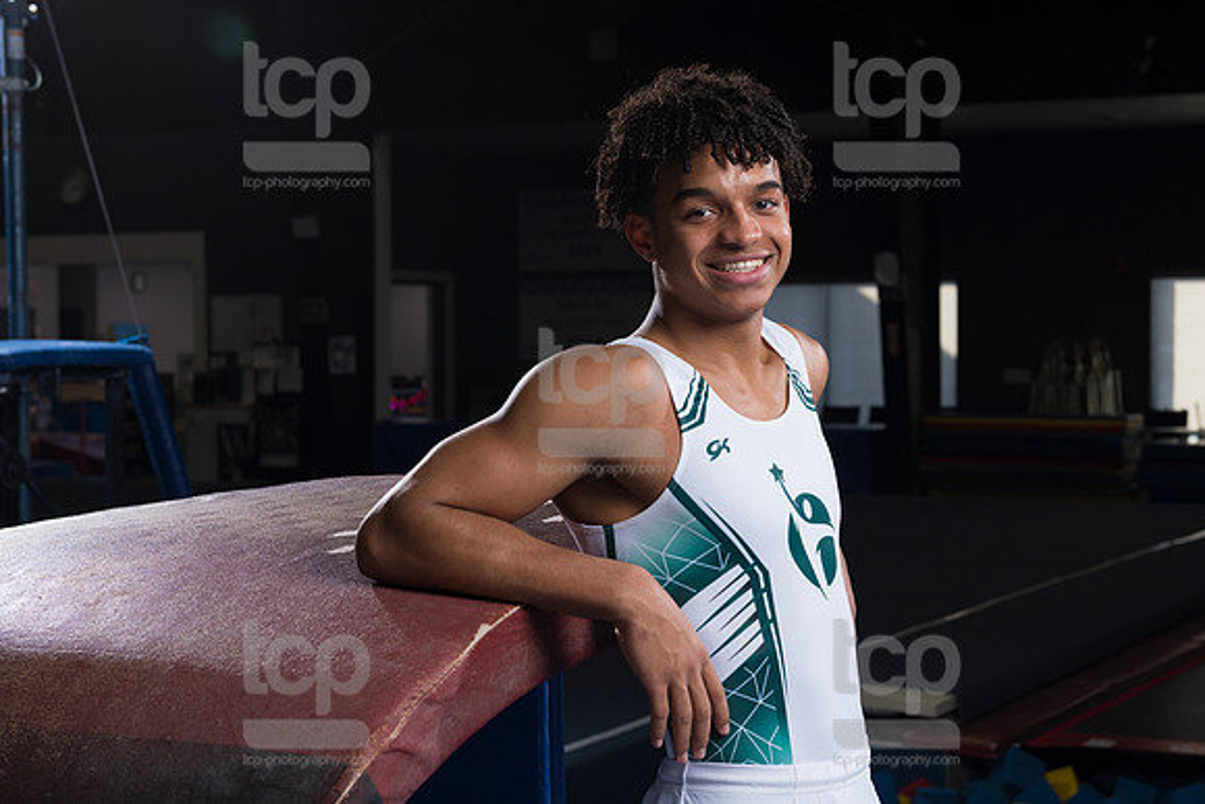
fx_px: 2377
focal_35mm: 71
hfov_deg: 28.4
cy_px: 382
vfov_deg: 19.2
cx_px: 731
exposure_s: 1/250
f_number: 5.6
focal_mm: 52
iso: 250
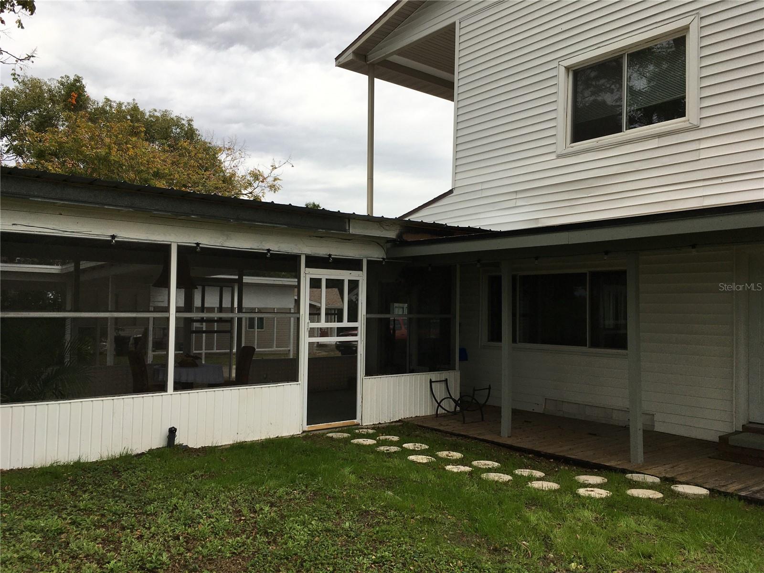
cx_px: 382
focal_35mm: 29
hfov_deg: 61.7
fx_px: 640
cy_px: 286
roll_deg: +0.7
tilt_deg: +2.2
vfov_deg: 48.2
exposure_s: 1/442
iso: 25
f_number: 2.2
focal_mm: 4.15
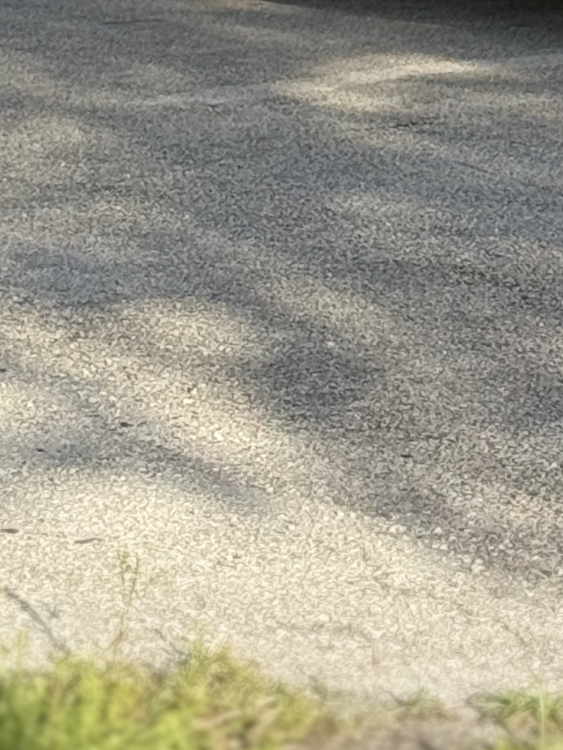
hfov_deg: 6.9
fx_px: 4530
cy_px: -284
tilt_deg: -1.0
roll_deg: +0.7
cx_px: 1003
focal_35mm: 209
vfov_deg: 9.3
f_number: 1.78
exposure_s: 1/1575
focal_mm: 6.76
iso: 100
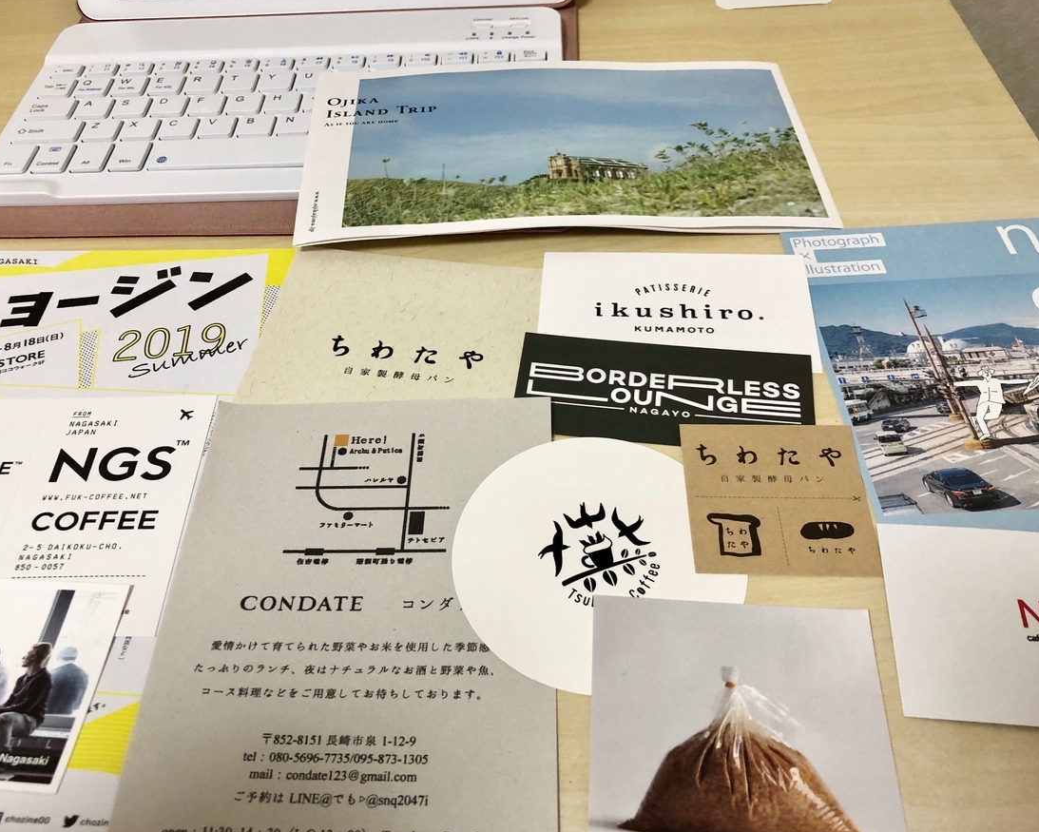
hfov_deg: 58.7
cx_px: 486
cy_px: 416
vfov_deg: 48.5
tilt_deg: -49.3
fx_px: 923
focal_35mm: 30
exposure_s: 1/15
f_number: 1.8
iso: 50
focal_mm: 4
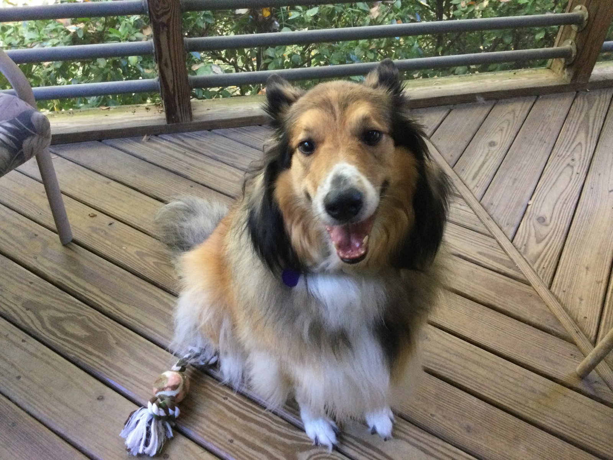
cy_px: 230
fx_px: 549
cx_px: 306
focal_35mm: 31
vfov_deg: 45.4
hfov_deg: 58.4
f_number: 2.4
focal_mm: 3.3
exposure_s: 1/30
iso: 200
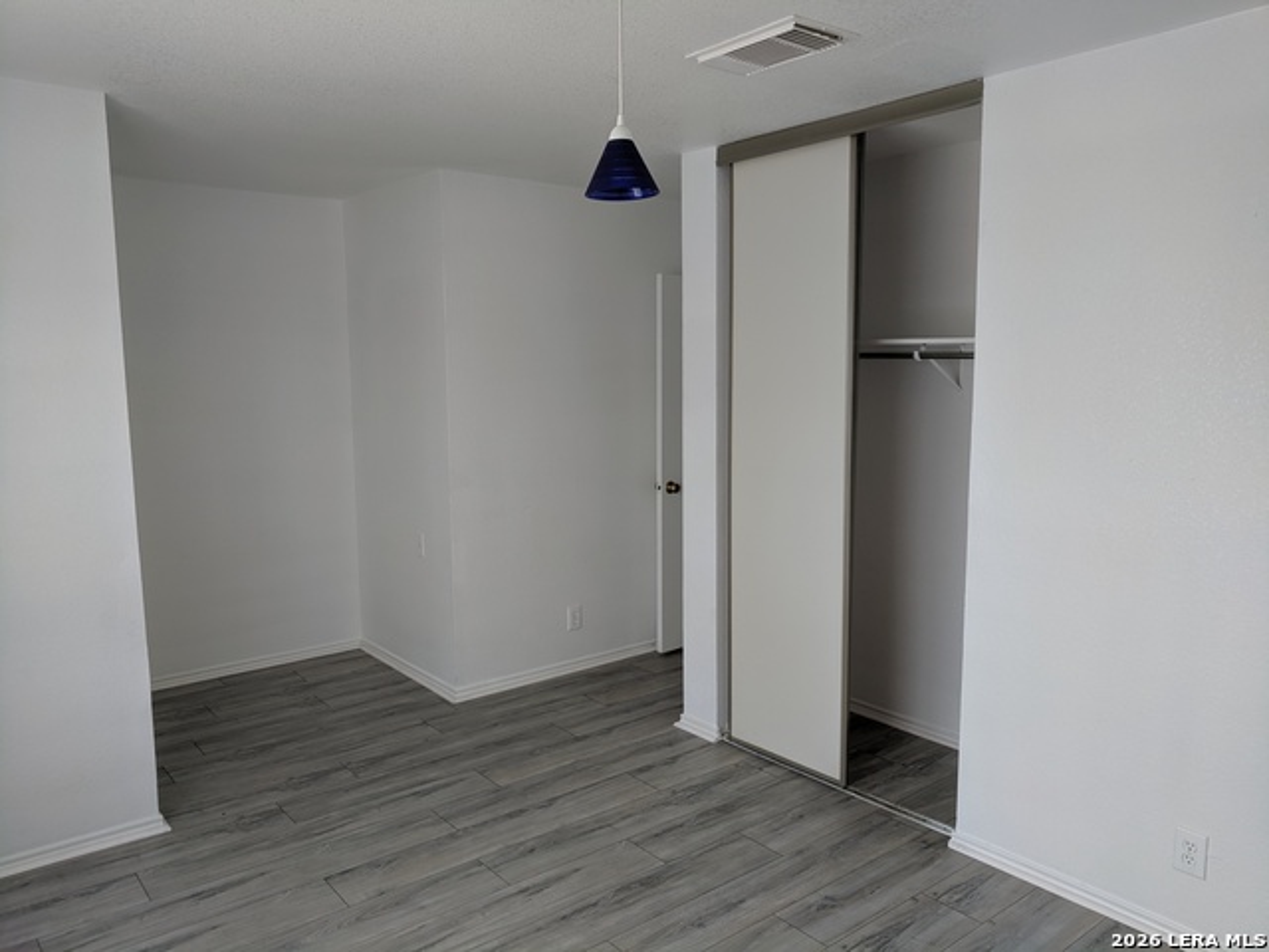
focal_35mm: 26
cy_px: 476
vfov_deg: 53.1
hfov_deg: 67.3
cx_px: 634
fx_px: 953
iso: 57
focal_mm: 4.67
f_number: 2
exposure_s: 1/120
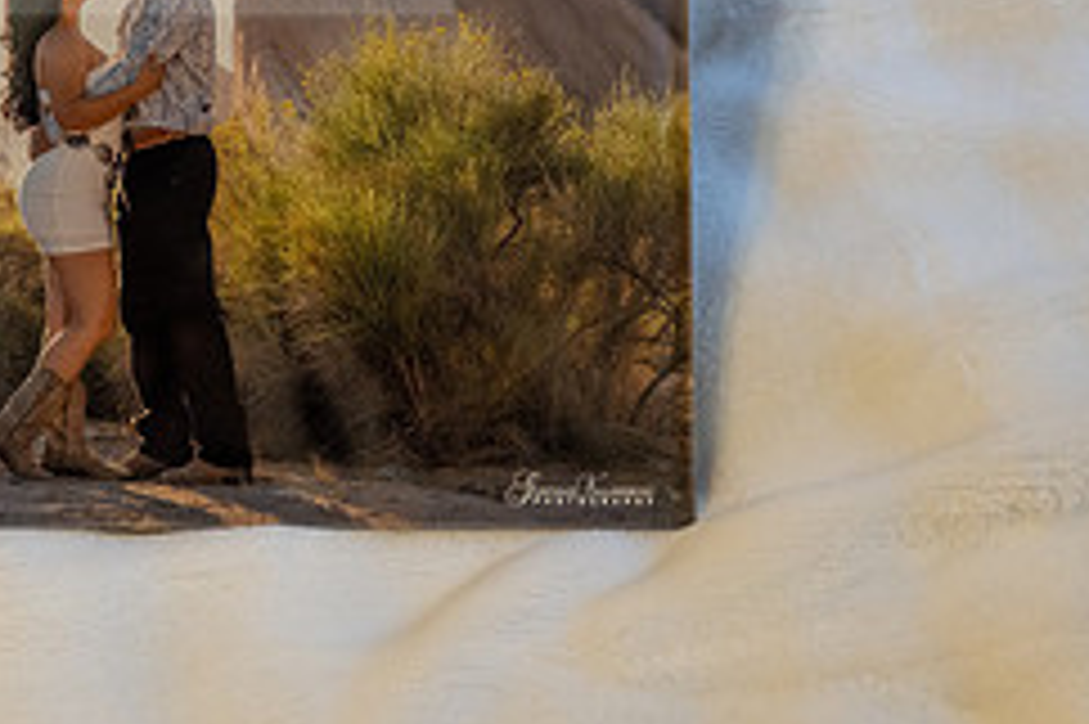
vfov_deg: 13.9
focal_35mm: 96
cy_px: -92
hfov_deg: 20.7
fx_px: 2902
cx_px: 72
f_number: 2.8
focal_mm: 40
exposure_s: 1/200
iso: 800
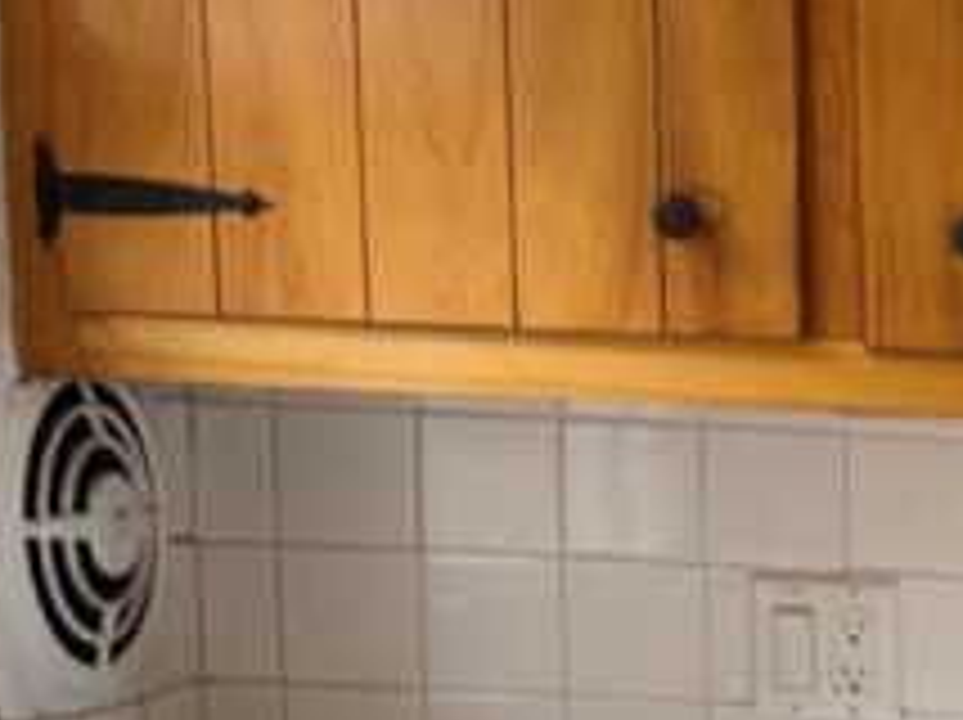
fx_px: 3196
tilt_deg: -11.6
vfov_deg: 12.5
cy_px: 922
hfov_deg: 14.7
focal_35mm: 115
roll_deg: -2.2
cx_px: 1800
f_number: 1.78
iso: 50
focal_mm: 6.76
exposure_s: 1/62
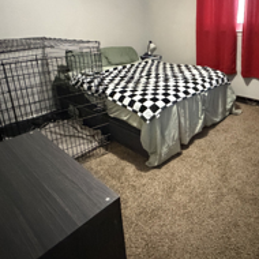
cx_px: 170
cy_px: 79
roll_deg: +2.2
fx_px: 220
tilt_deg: -15.6
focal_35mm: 26
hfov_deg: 59.7
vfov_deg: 59.0
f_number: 2.2
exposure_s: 1/40
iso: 1250
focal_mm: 2.22
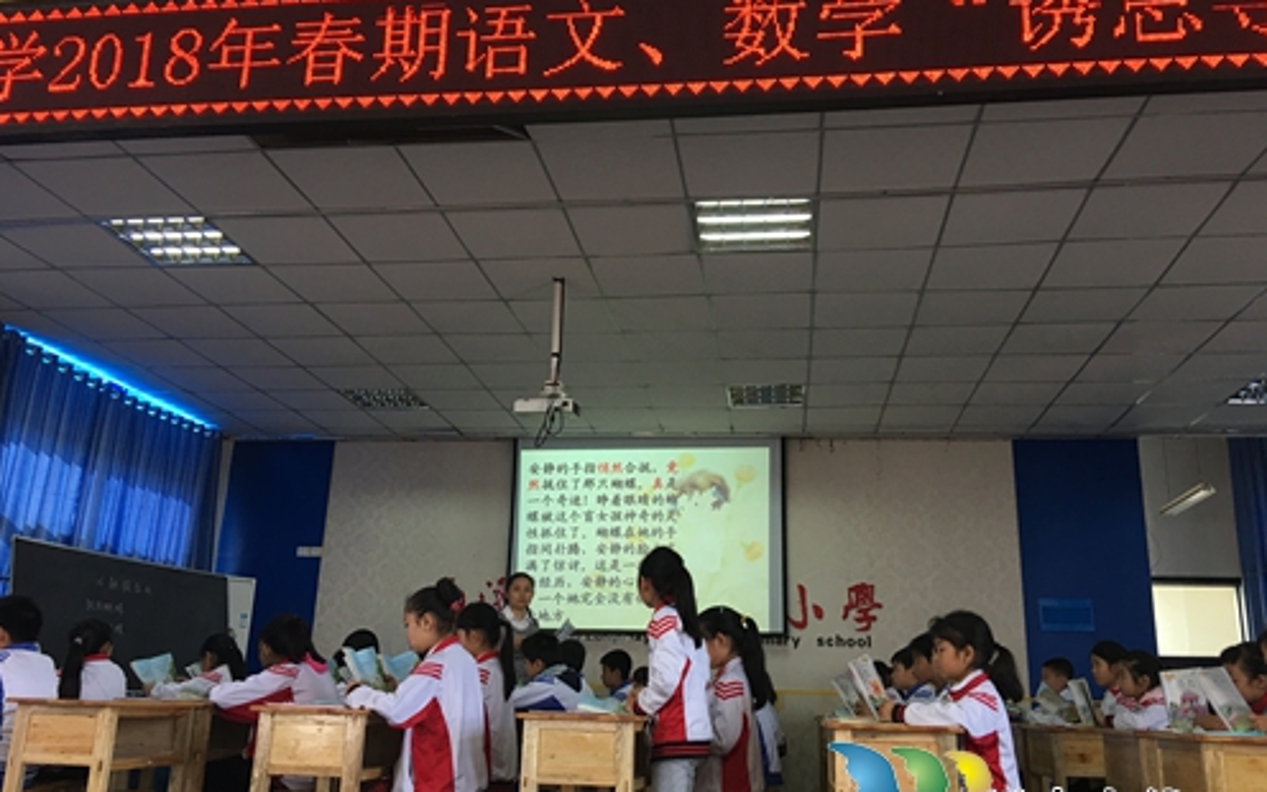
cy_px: 428
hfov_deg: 61.2
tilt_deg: +16.5
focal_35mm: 31
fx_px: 1070
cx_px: 634
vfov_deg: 40.6
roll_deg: -2.3
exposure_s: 1/33
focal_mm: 4.15
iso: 32
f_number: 2.2
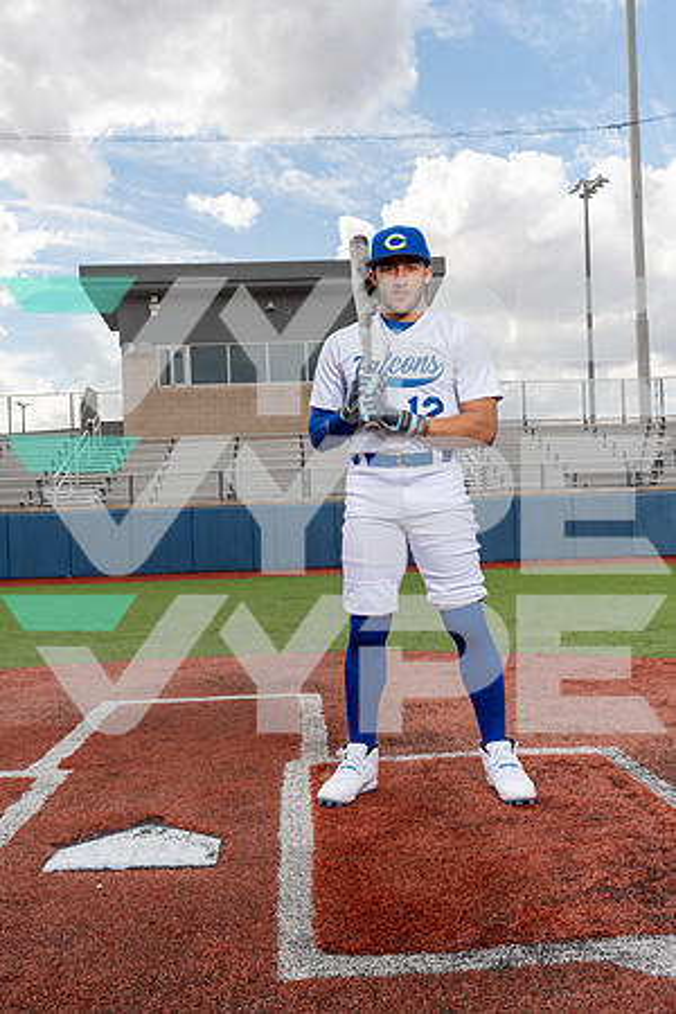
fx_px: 1042
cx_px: 338
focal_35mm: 37
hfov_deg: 35.9
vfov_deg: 51.9
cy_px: 507
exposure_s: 1/250
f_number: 8
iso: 100
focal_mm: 37
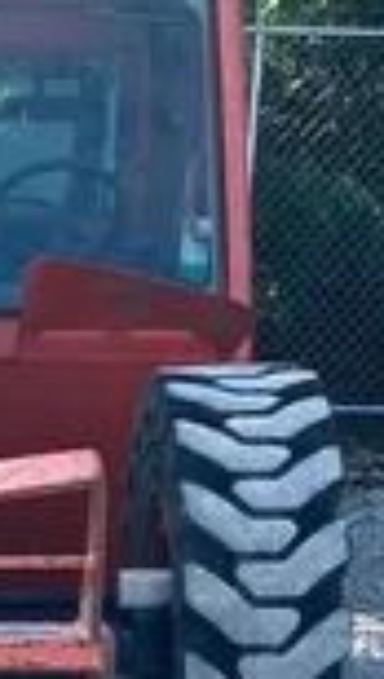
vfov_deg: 15.3
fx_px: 2436
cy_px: 836
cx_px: -296
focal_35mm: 135
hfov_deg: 8.7
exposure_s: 1/833
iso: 32
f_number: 1.8
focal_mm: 4.25
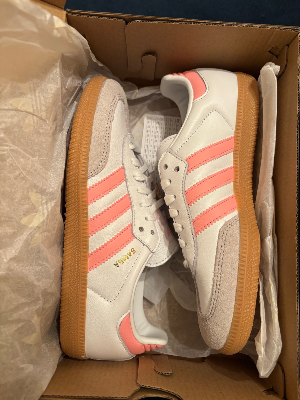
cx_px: 150
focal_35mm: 26
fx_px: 300
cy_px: 200
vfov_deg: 67.3
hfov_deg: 53.1
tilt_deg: -81.3
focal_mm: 5.96
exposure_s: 1/50
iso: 200
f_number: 1.6
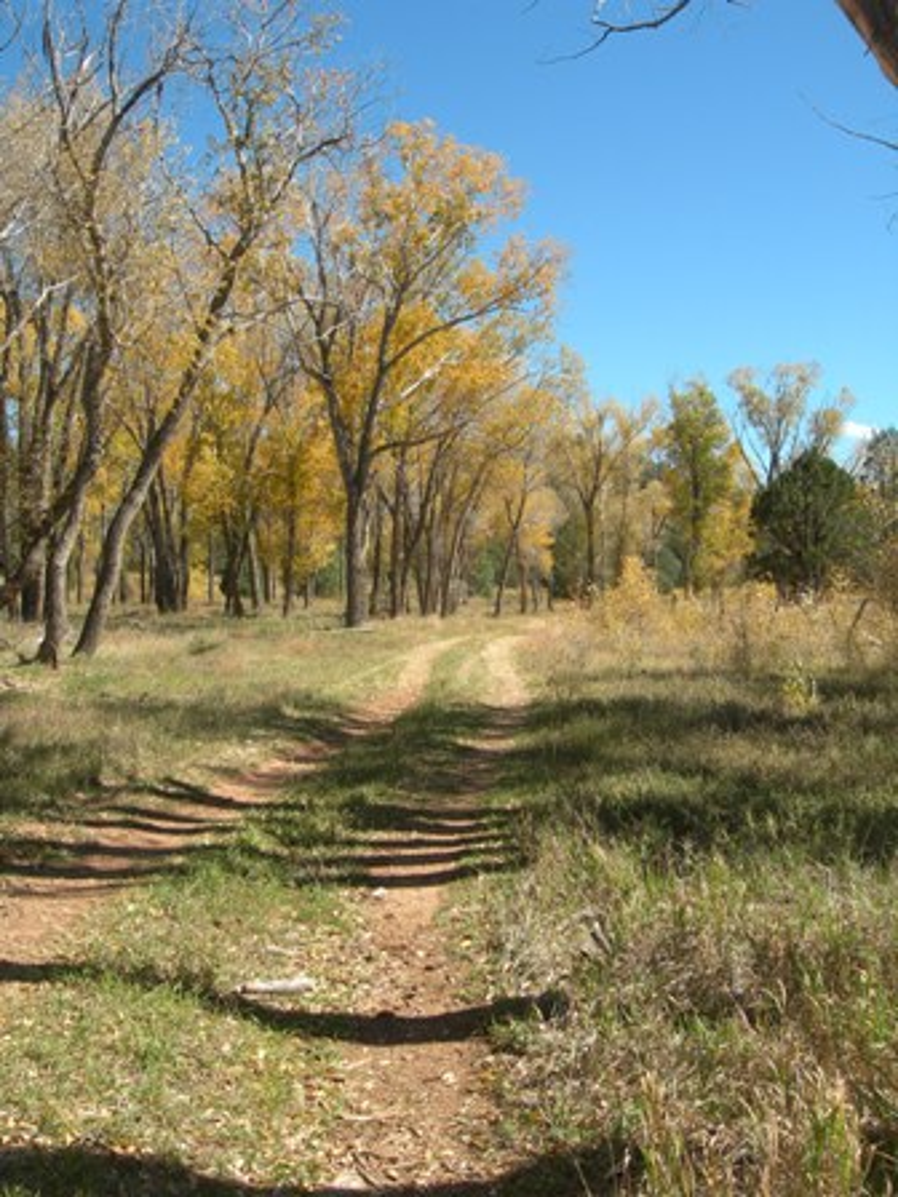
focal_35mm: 38
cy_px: 598
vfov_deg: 49.0
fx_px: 1314
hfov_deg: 37.7
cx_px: 449
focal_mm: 7.8
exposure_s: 1/293
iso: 50
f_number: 4.8
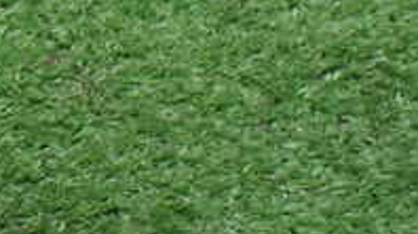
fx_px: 1096
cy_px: -120
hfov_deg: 19.9
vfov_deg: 11.7
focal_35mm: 99
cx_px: -122
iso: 800
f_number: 2.3
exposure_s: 1/125
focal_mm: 5.4
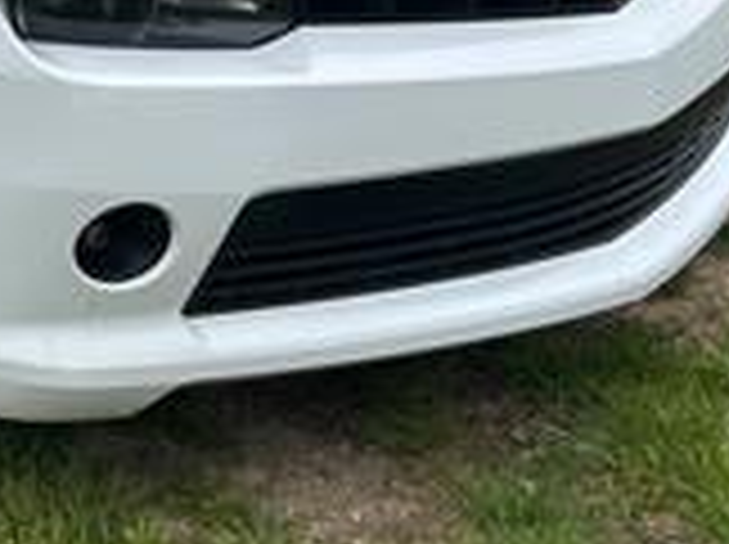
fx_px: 2166
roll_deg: +1.2
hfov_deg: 18.1
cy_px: -58
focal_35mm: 103
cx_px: -144
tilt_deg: -12.4
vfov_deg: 14.0
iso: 50
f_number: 1.5
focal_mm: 5.7
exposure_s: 1/2165
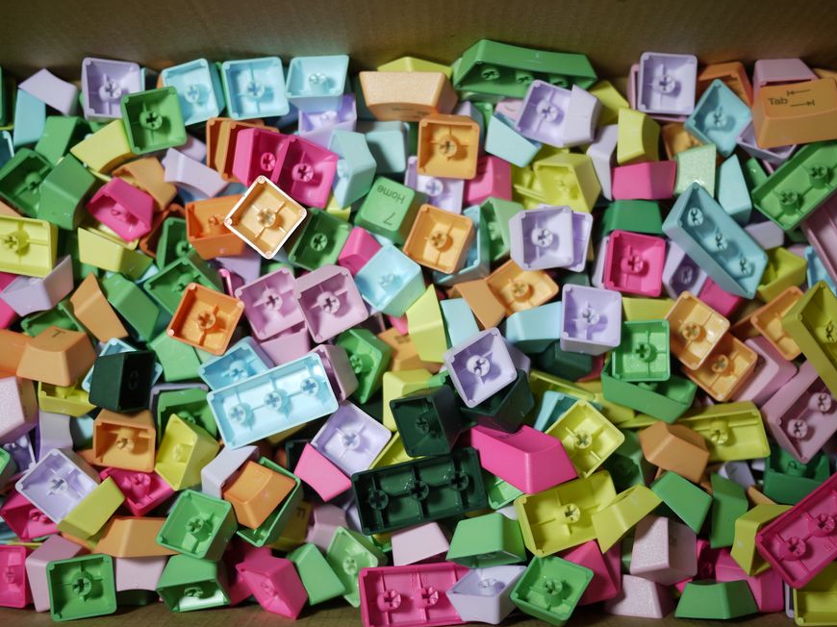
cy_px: 328
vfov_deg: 31.5
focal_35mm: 46
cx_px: 435
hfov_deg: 41.2
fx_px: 1112
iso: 100
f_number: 1.7
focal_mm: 20
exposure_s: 1/125
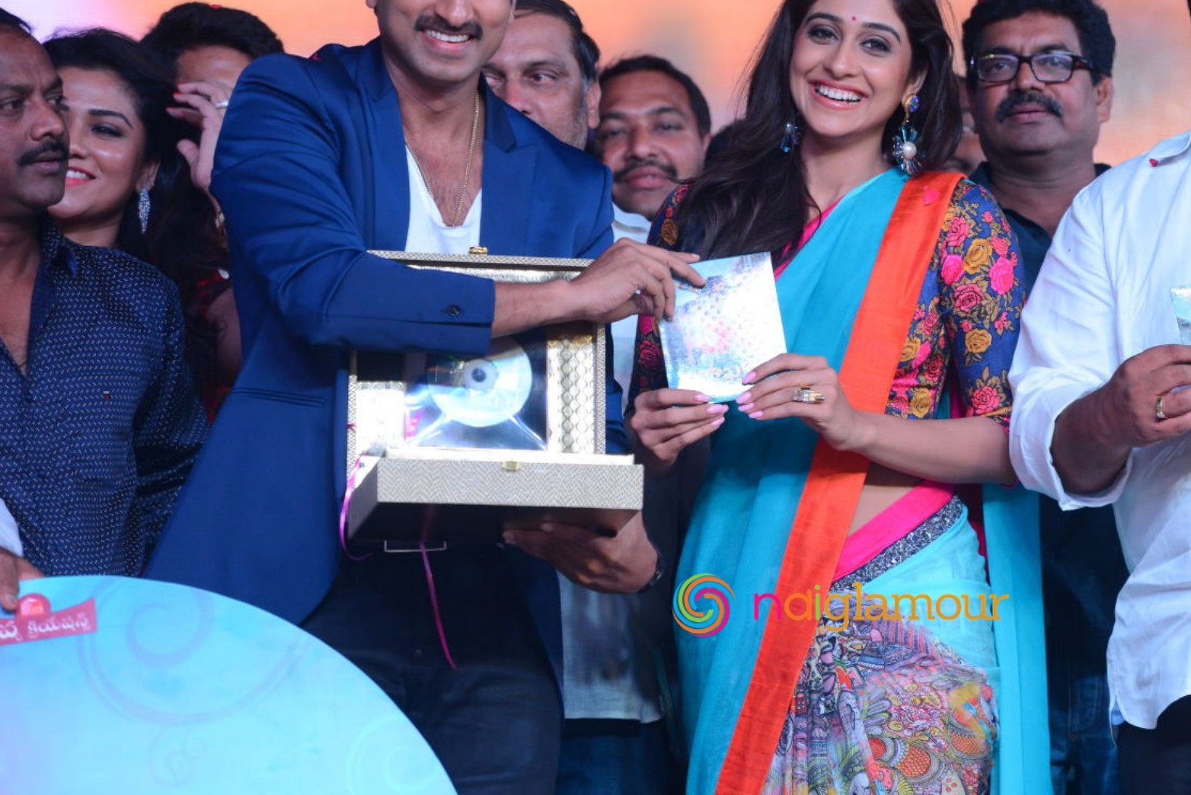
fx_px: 7843
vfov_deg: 5.8
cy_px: 302
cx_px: 840
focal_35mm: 237
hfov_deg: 8.7
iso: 800
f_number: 7.1
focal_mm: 165
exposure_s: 1/160
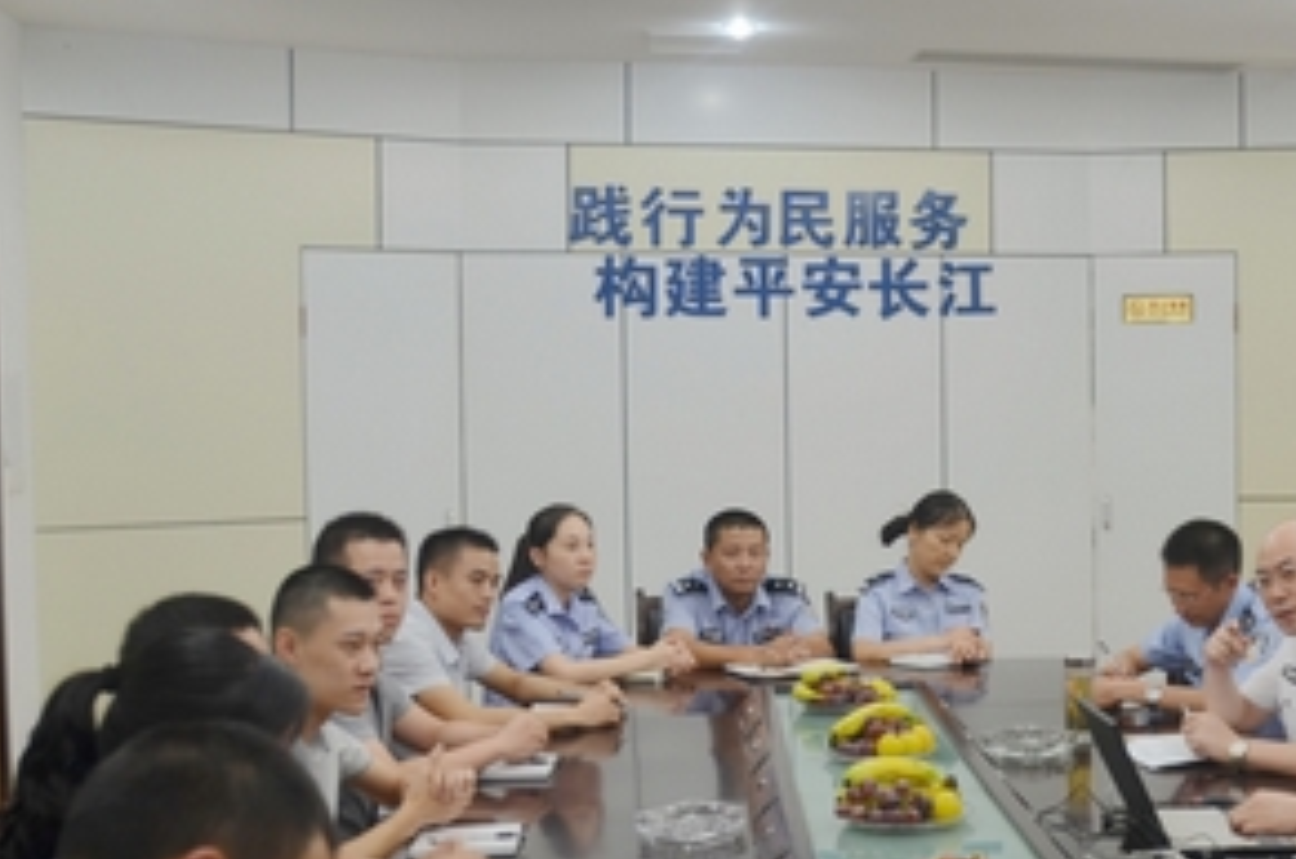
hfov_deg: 36.9
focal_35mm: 51
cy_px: 467
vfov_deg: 26.4
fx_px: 1833
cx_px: 1118
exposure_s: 1/30
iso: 200
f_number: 3.5
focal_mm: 18
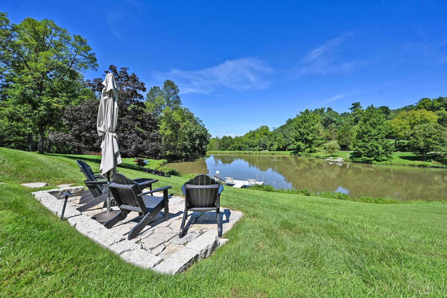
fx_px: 174
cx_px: 224
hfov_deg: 104.3
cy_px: 149
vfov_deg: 81.2
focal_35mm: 14
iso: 100
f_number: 7.1
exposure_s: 1/400
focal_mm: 14
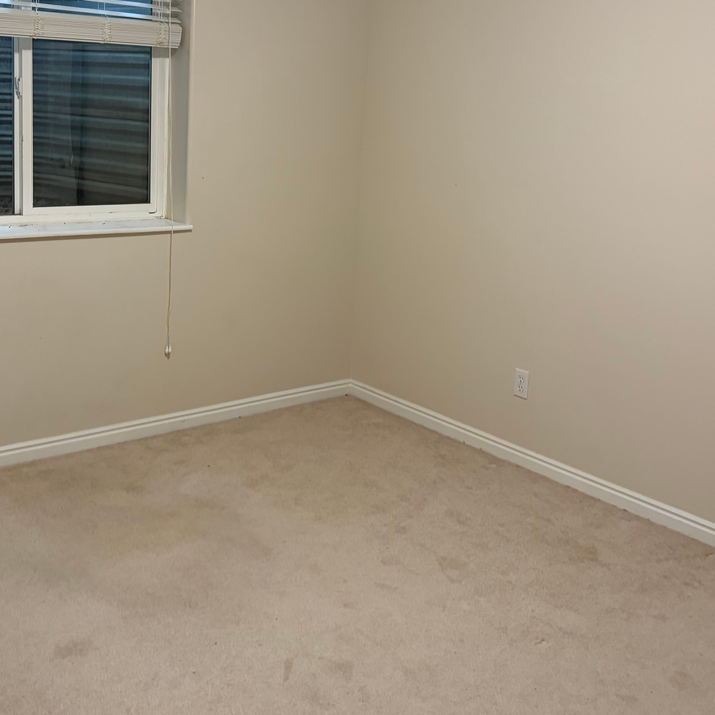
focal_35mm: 40
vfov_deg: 41.5
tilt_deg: -6.6
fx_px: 935
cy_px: 265
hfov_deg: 41.8
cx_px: 320
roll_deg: -3.3
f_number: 1.6
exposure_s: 1/60
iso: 200
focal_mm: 5.96
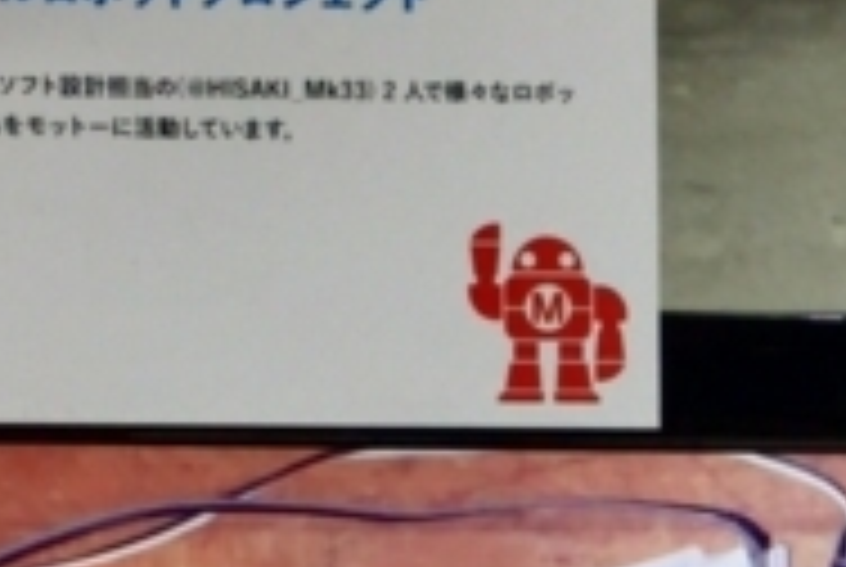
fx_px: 3860
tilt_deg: -35.3
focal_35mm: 164
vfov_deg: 8.2
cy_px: 914
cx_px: 1035
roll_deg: -2.5
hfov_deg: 12.2
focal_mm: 4.15
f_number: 2.2
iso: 25
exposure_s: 1/60
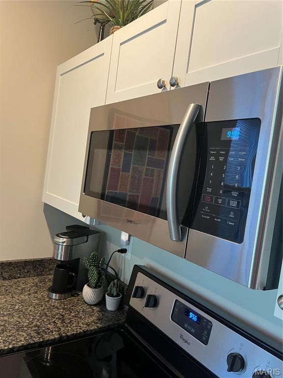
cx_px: 142
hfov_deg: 53.1
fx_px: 283
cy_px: 189
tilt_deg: -4.8
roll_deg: -5.8
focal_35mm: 26
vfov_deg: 67.3
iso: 320
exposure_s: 1/60
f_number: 1.6
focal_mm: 5.1
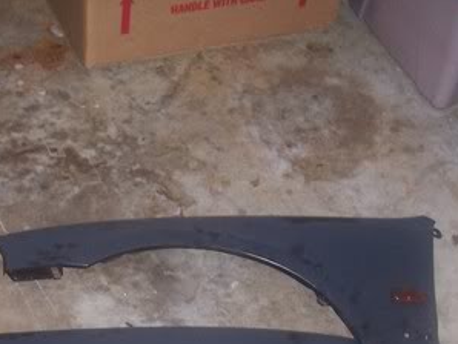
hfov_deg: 26.6
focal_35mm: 73
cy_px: 366
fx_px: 967
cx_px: 206
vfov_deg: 19.5
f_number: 2.7
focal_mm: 5.6
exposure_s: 1/60
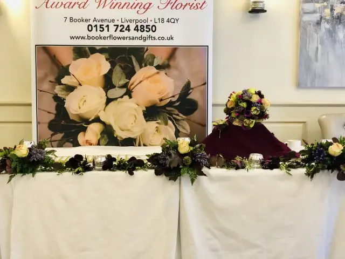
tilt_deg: -6.4
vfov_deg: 28.0
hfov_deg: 36.8
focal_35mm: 52
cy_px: 130
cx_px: 172
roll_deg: +1.4
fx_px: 518
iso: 160
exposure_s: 1/17
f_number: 2.4
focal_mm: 6
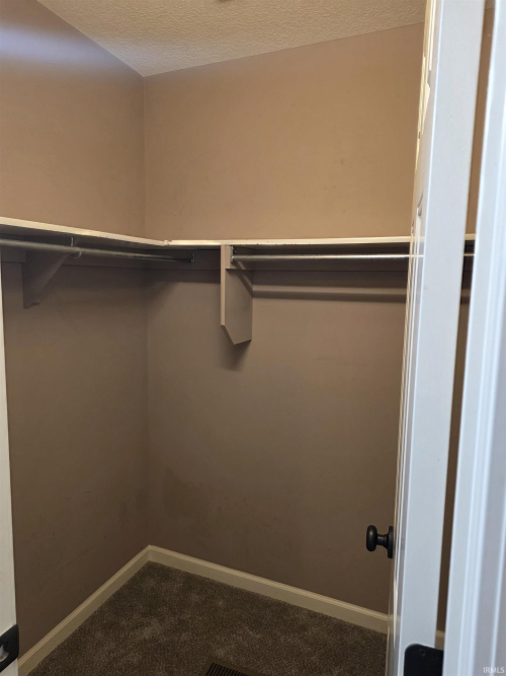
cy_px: 338
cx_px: 253
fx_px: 448
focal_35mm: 23
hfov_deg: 58.9
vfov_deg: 73.9
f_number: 1.7
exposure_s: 1/120
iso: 320
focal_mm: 6.25
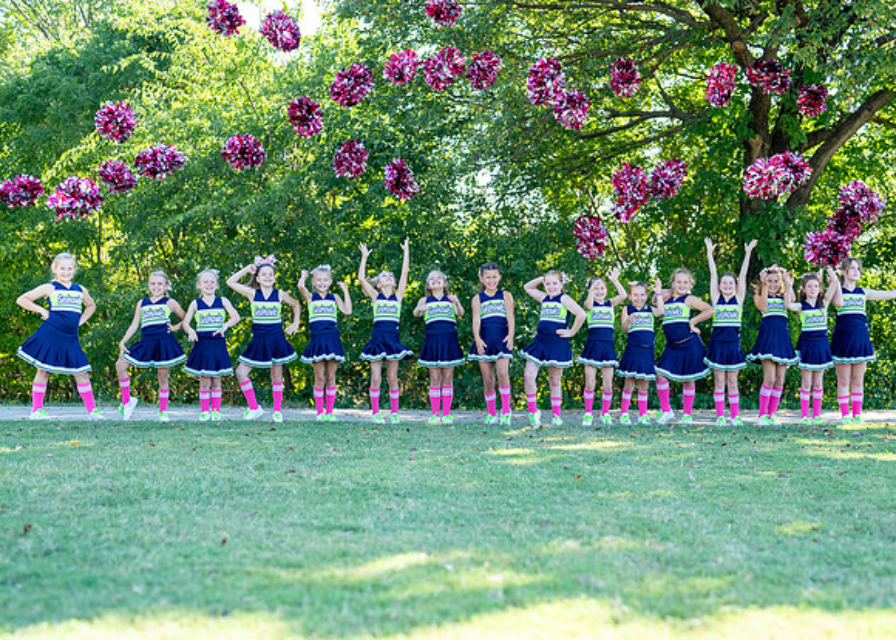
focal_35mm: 53
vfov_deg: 26.6
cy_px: 323
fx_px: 1352
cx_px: 463
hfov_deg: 36.7
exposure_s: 1/1000
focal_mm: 50
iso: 250
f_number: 2.2
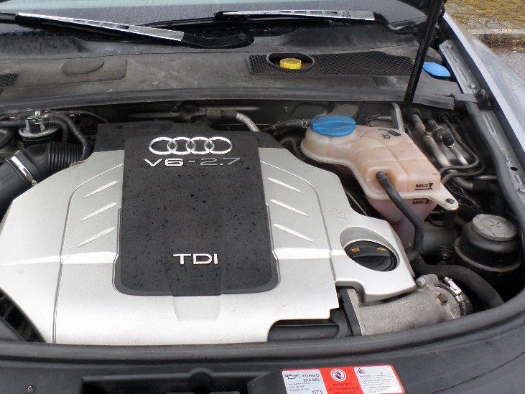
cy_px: 163
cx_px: 179
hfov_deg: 51.7
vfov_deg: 40.6
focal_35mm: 35
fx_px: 531
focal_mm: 4.5
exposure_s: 1/250
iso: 80
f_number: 2.5
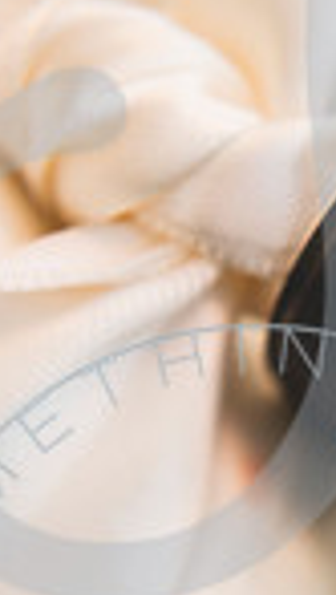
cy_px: 393
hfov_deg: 6.7
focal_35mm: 179
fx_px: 2827
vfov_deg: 12.0
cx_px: 441
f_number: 5.6
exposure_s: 1/160
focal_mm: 56
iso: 100
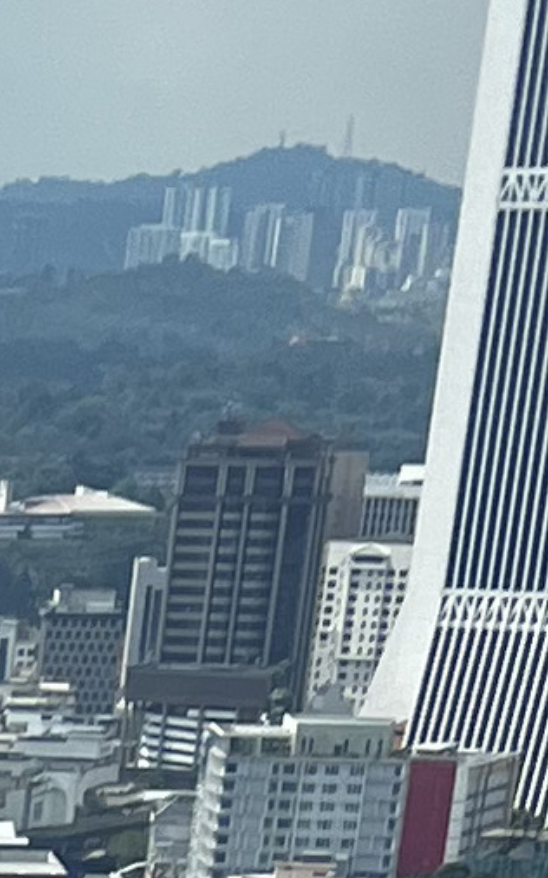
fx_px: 5212
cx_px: -1406
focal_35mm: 218
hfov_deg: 5.5
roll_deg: +0.0
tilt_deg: -24.1
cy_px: 2584
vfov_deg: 8.2
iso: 50
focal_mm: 5.7
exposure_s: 1/1361
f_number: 1.5
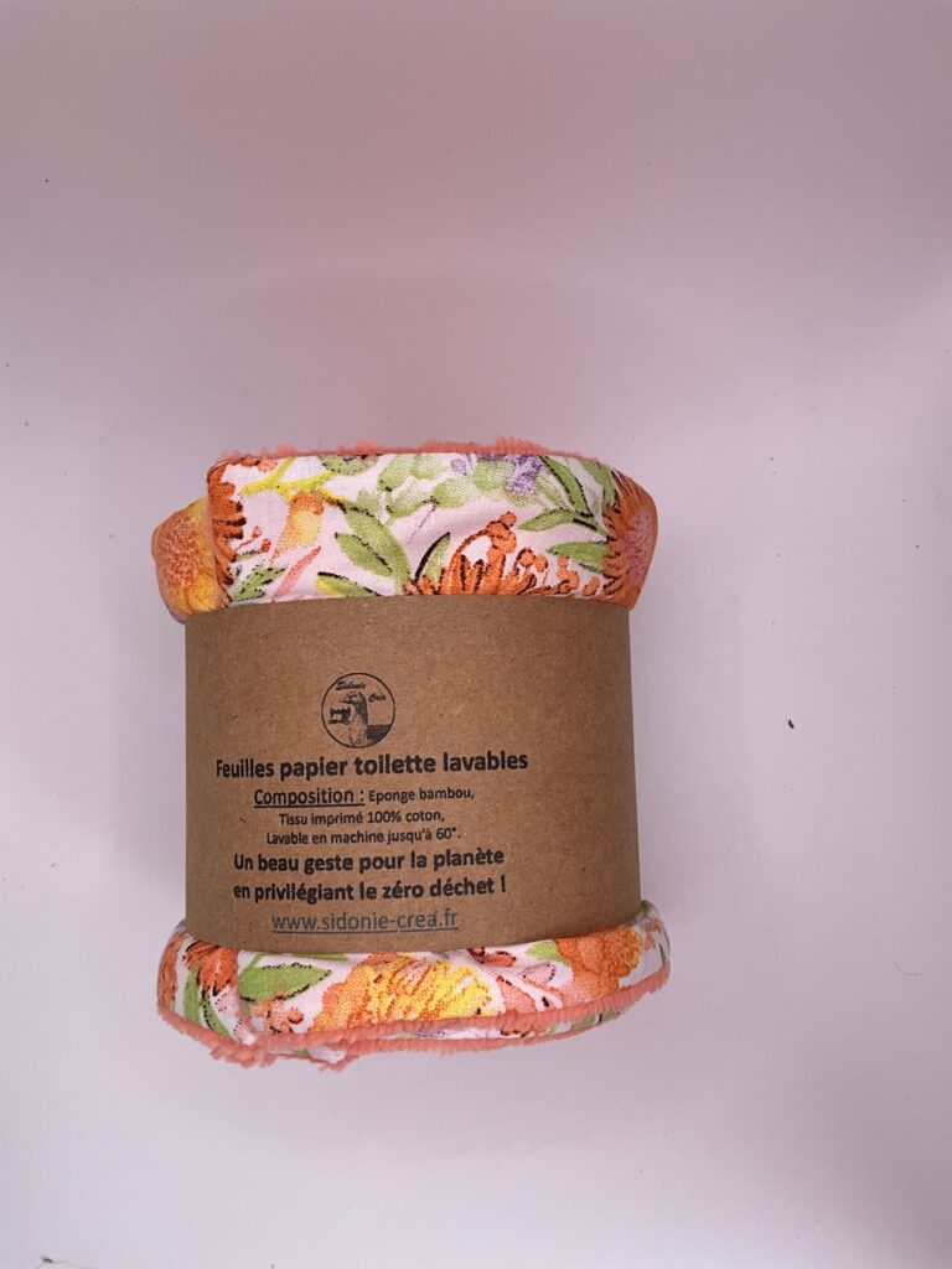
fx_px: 1063
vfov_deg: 61.7
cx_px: 476
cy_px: 634
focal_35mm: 29
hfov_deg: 48.2
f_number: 1.8
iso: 25
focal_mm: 3
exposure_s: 1/380
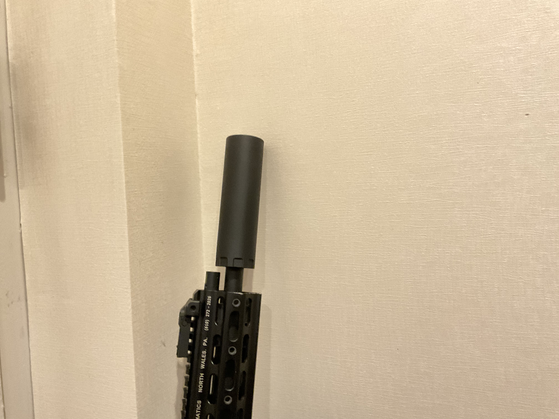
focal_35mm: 29
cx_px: 280
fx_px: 468
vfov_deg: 48.2
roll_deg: +2.2
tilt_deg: -5.3
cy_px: 210
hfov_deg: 61.7
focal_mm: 3
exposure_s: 1/25
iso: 500
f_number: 1.8
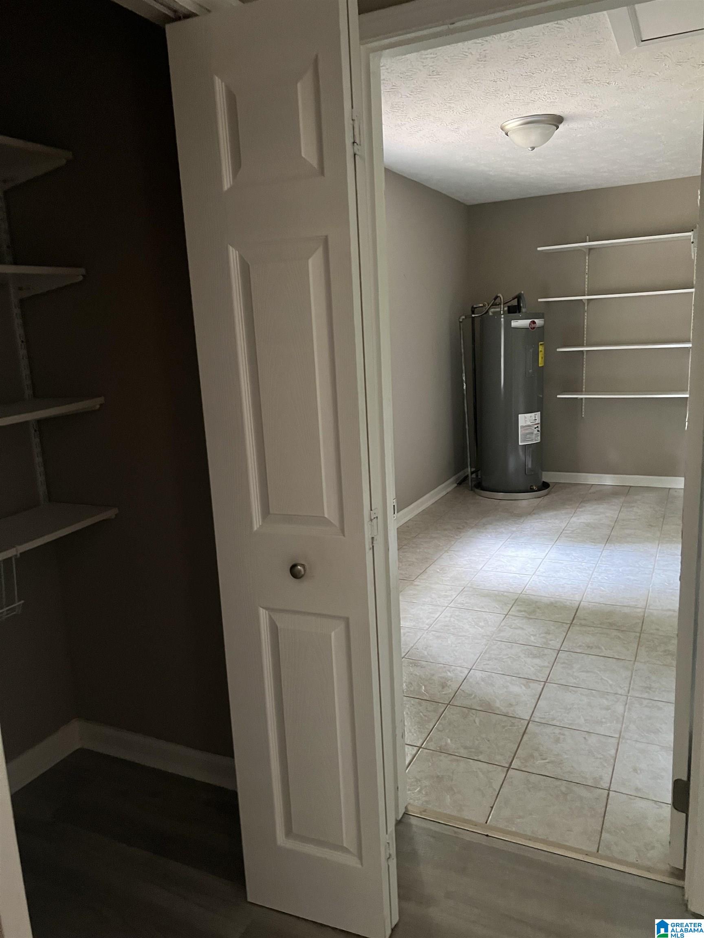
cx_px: 352
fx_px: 705
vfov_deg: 67.3
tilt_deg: -10.5
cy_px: 469
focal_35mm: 26
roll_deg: +2.6
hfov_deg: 53.1
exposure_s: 1/40
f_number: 1.5
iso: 640
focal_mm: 5.7
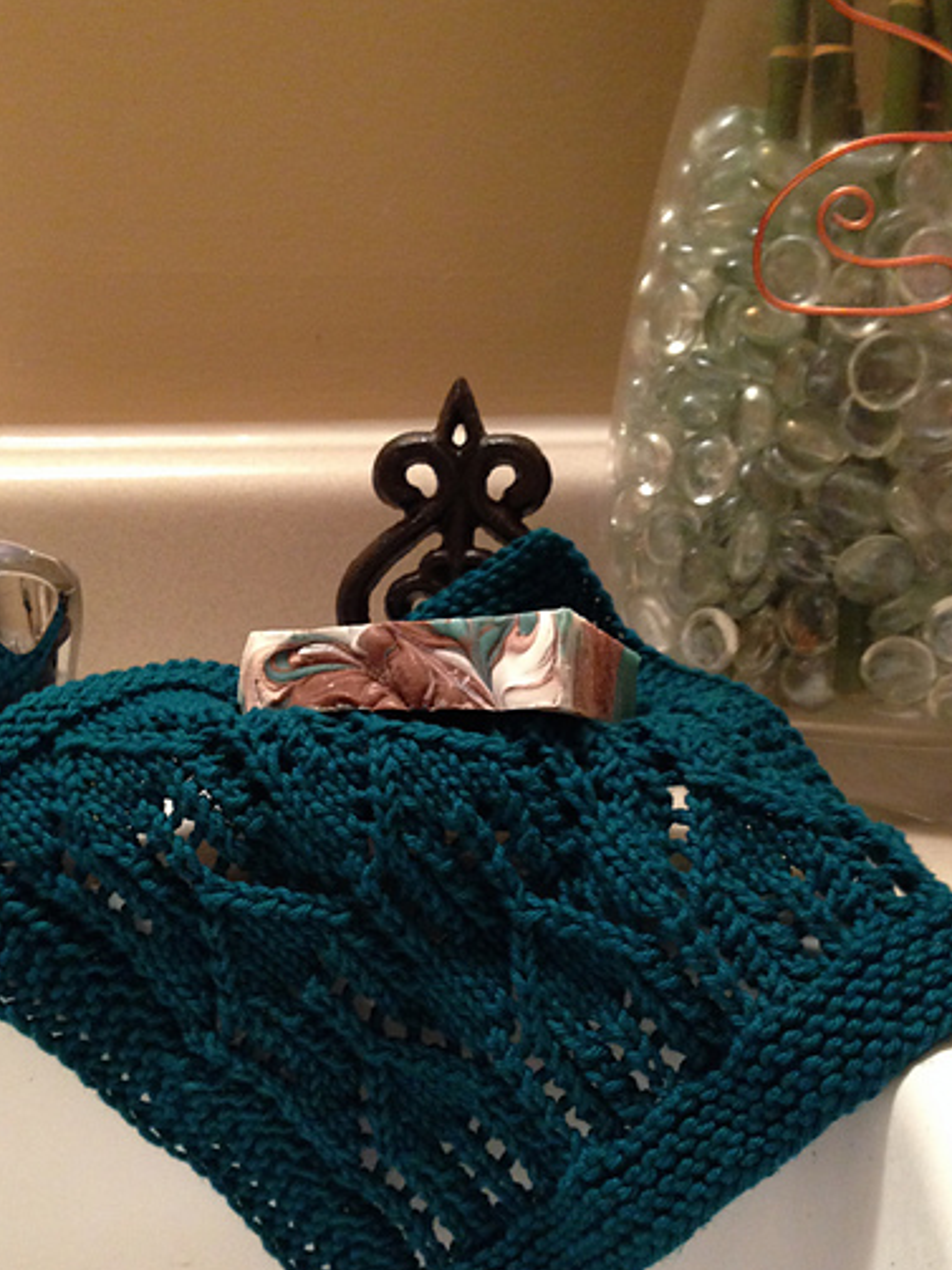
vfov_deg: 44.6
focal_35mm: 42
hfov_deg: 34.3
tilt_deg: -15.9
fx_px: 1541
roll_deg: +1.2
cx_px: 485
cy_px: 760
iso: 320
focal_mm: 4.12
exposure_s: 1/20
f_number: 2.4
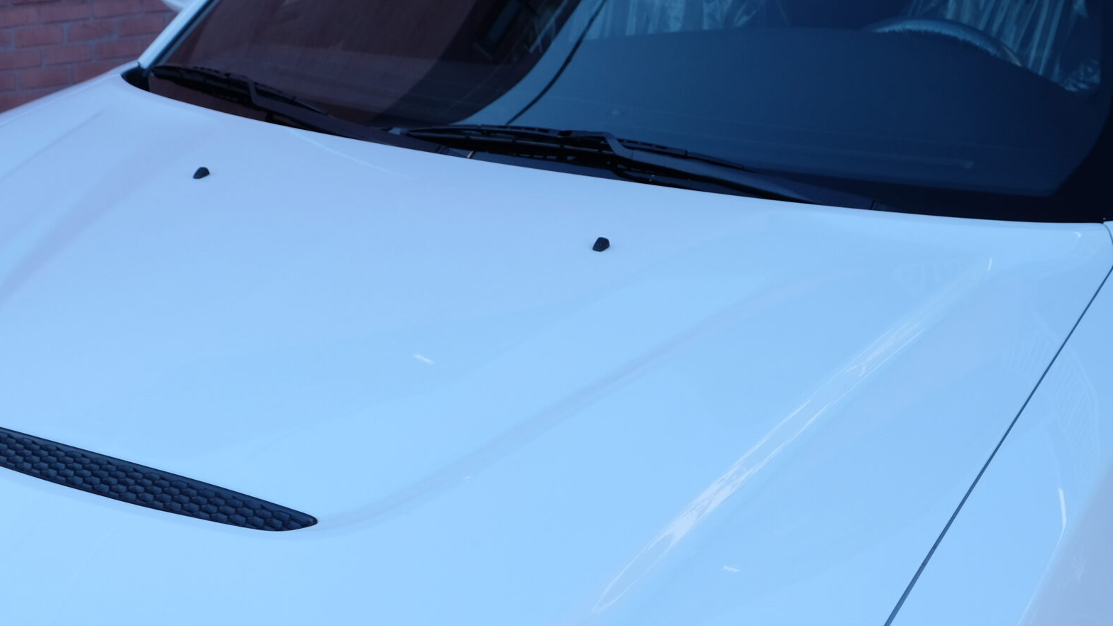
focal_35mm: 53
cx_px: 413
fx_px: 1564
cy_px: 531
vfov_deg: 22.2
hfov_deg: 38.9
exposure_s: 1/320
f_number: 5.6
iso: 400
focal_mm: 20.5
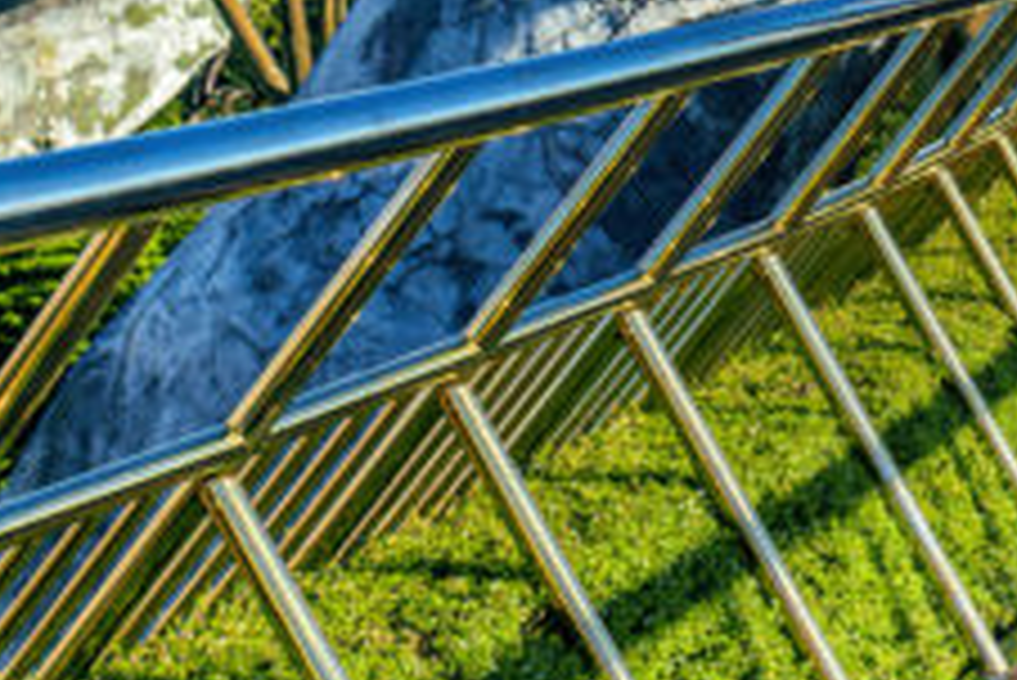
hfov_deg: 17.0
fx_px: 2940
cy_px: 155
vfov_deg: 13.1
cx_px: 1692
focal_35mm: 104
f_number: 8
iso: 250
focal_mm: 23
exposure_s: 1/320
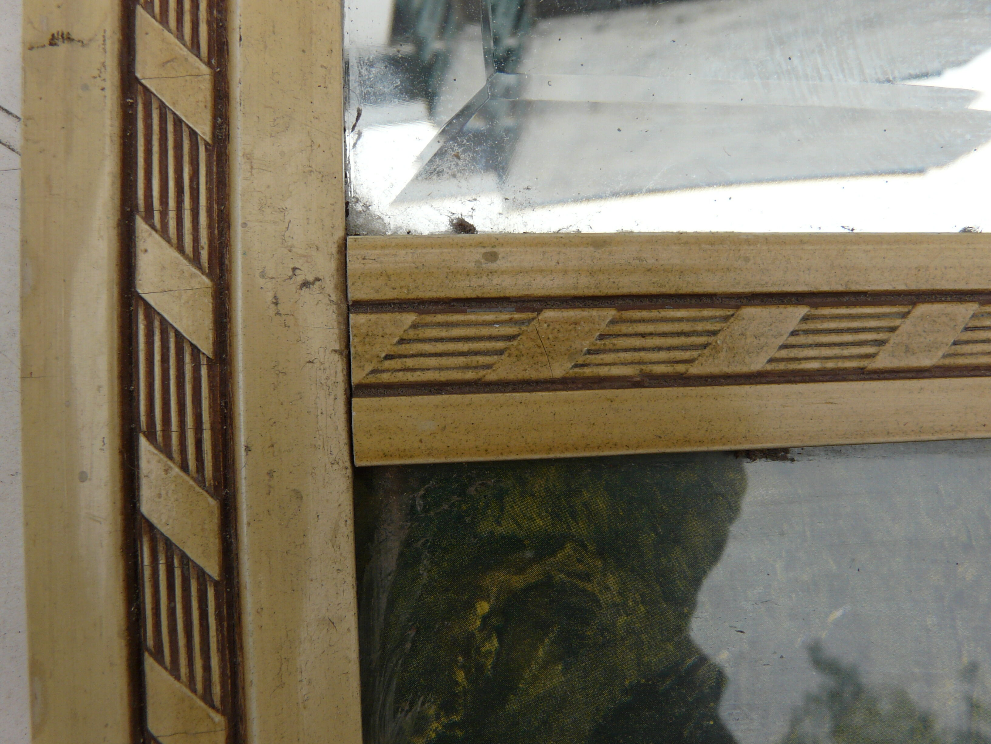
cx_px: 496
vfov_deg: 49.7
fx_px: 802
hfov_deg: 63.4
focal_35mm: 28
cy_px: 372
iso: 100
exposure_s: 1/160
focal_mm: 4.6
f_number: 4
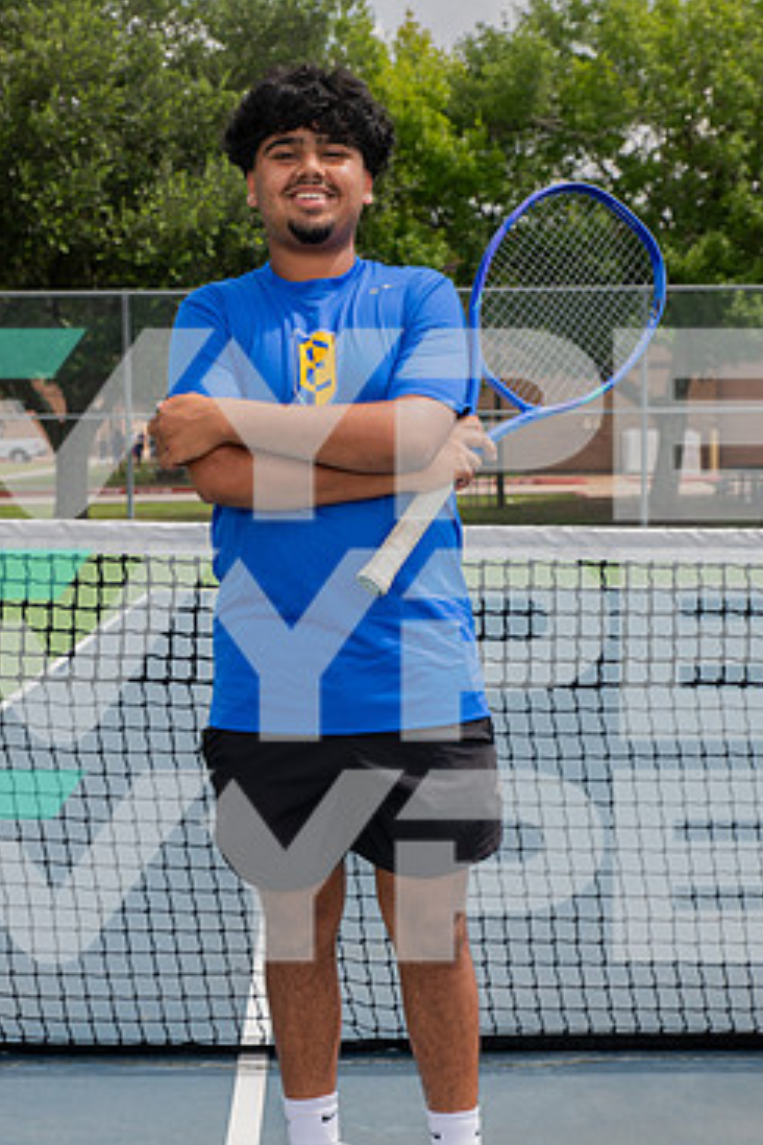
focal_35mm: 59
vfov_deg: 33.9
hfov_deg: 23.0
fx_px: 1876
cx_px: 366
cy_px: 648
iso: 100
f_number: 7.1
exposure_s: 1/320
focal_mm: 48
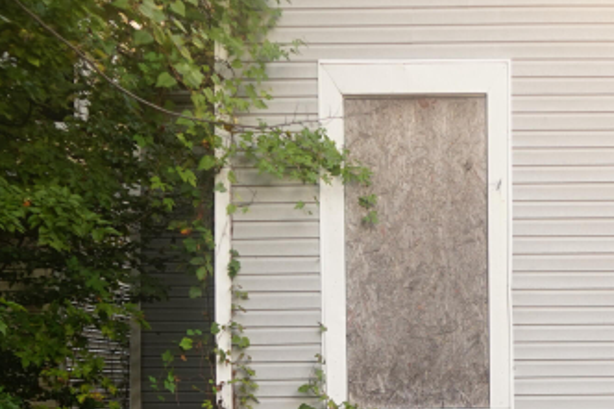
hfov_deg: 27.9
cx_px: 534
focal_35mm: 70
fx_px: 1193
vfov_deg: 18.7
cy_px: 452
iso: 200
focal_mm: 21
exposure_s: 1/50
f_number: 4
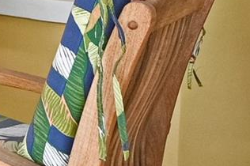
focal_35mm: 76
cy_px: -81
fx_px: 527
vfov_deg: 16.4
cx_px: -277
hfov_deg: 17.3
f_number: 9
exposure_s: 1/320
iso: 1000
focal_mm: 10
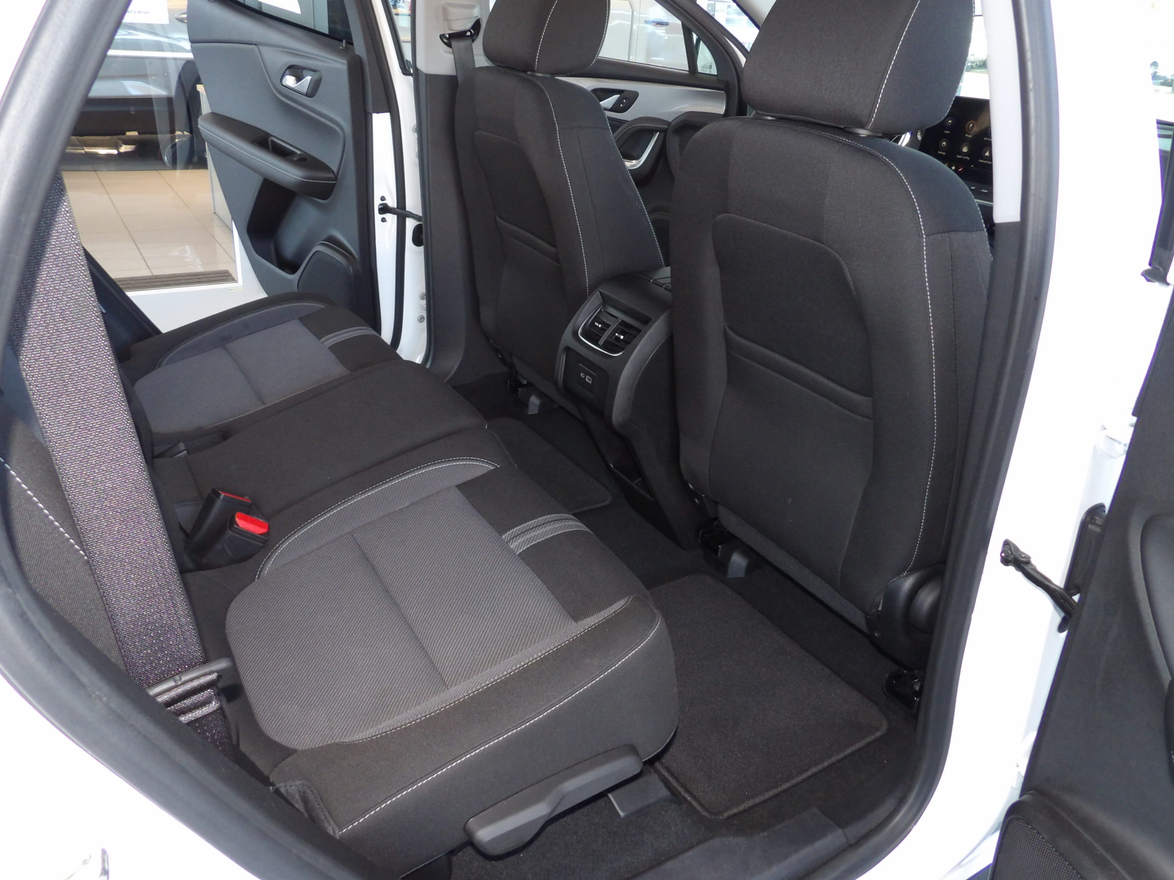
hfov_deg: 67.3
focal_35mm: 26
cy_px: 424
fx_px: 882
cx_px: 605
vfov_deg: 53.0
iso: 200
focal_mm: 4.3
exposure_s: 1/33
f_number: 3.2
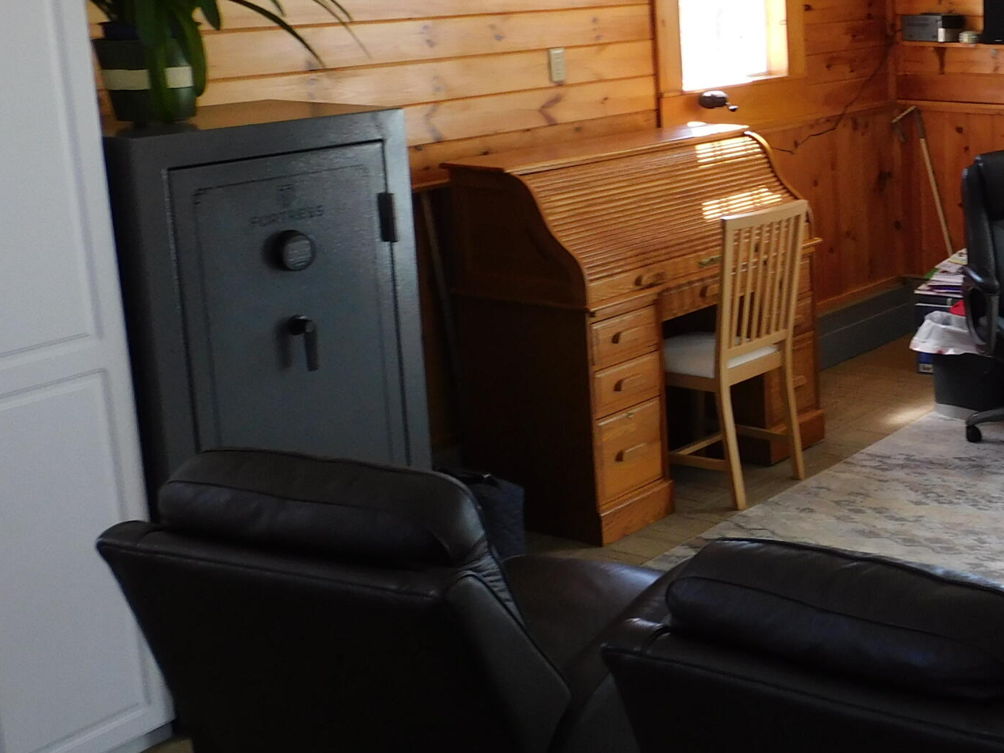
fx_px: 1508
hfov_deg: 33.2
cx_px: 1045
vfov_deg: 27.7
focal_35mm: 52
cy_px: 215
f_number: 3.3
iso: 140
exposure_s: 1/30
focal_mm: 4.3
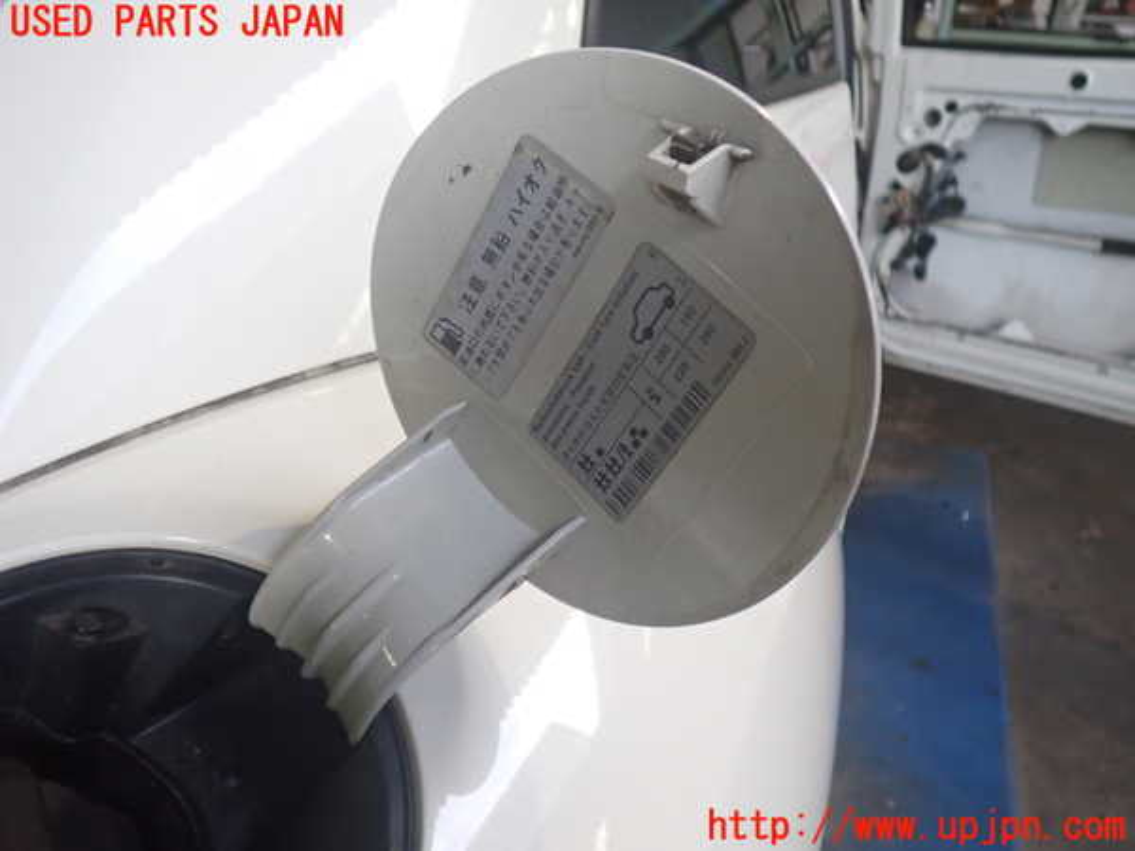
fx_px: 984
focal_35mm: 30
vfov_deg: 46.8
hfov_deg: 60.0
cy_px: 426
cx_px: 568
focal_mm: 5.4
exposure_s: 1/200
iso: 400
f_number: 2.3
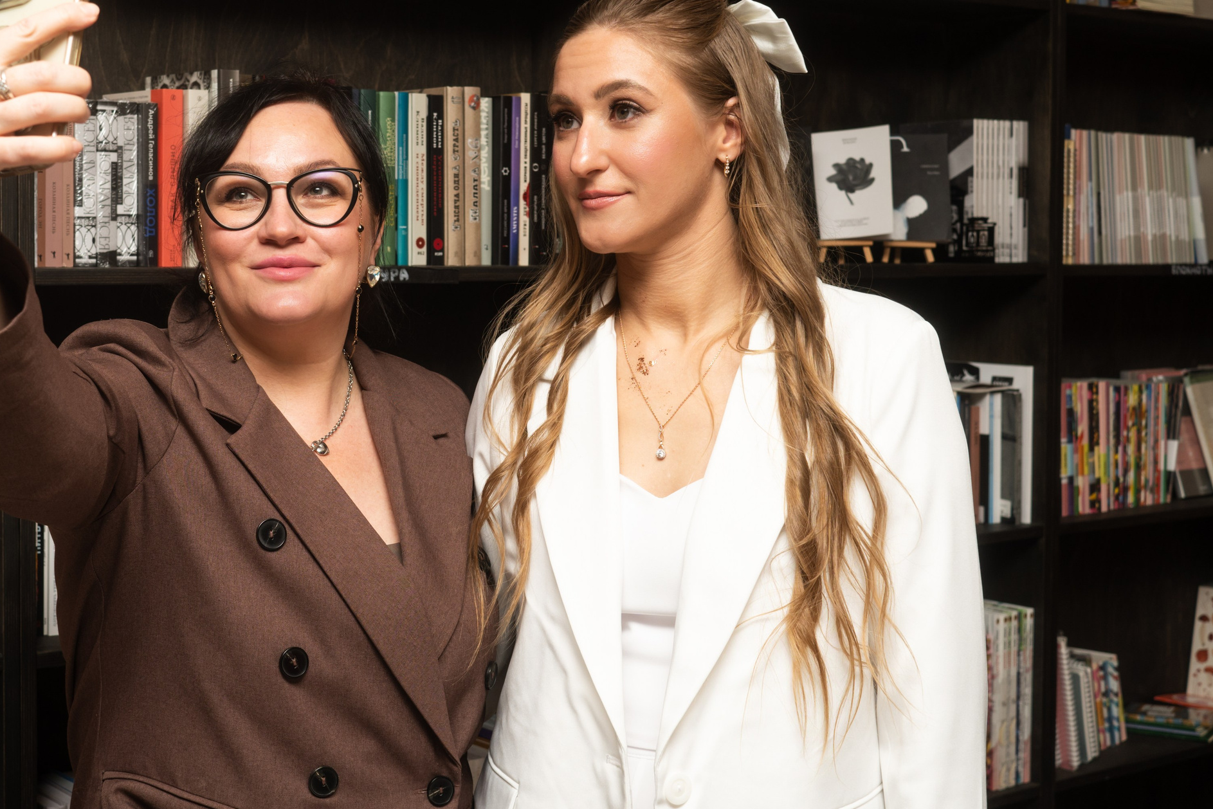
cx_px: 394
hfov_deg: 34.7
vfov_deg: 23.7
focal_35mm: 57
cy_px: 317
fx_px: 1921
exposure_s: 1/160
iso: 160
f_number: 4.5
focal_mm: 28
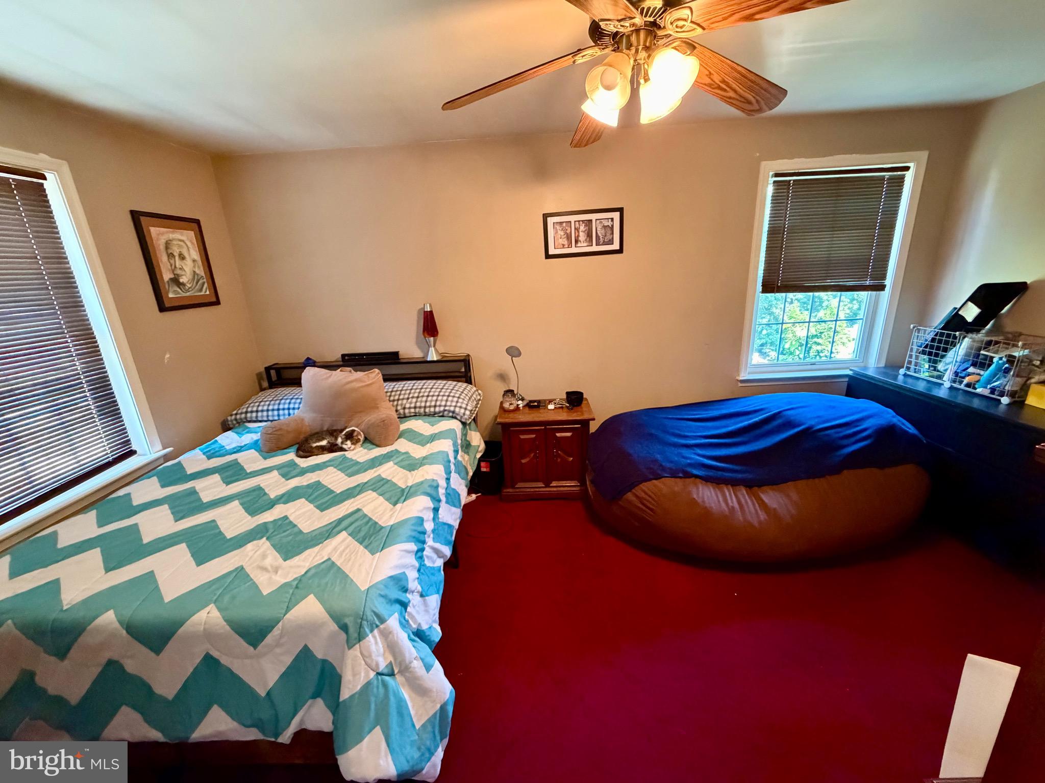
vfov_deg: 85.7
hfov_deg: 102.1
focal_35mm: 14
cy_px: 392
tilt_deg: -16.1
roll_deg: +2.9
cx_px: 522
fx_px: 423
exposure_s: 1/60
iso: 800
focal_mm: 2.22
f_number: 2.2
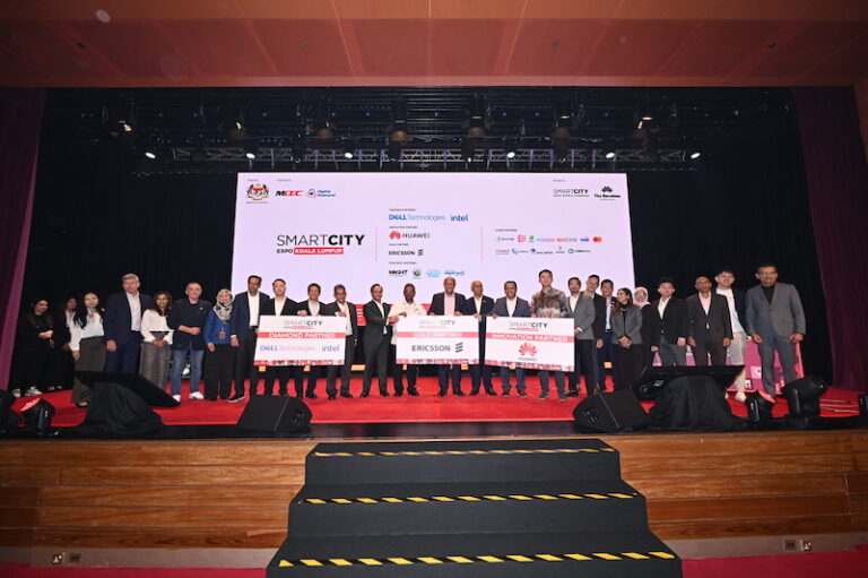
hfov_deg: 104.3
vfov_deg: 81.1
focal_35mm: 14
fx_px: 337
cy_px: 289
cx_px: 434
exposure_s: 1/125
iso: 1000
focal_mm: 14
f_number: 5.6
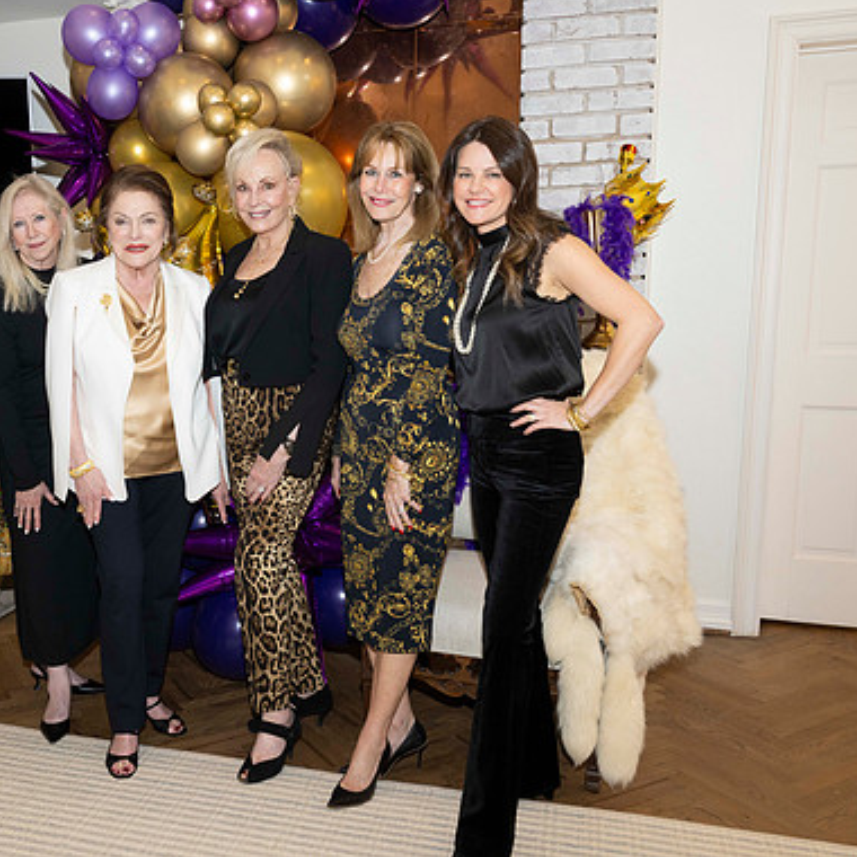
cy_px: 423
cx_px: 255
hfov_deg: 46.1
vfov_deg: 47.2
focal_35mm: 35
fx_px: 980
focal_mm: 27
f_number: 5.6
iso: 800
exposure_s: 1/80
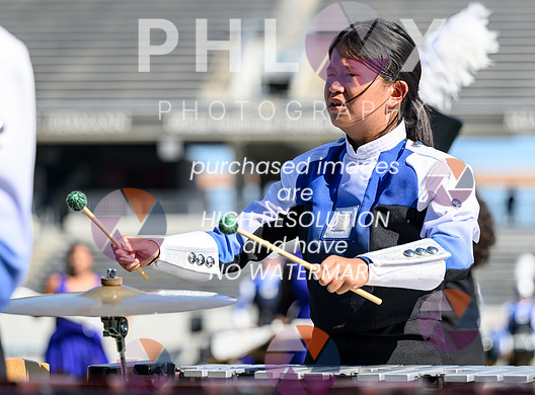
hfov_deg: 12.2
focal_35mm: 163
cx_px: 297
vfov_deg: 9.0
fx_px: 2506
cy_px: 212
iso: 125
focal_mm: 105
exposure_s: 1/3200
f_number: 2.8
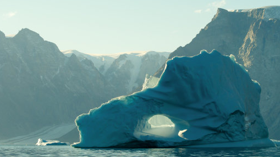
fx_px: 980
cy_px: 64
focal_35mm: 132
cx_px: 166
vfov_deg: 9.2
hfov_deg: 16.3
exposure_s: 1/1000
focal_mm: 70
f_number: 8
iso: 280
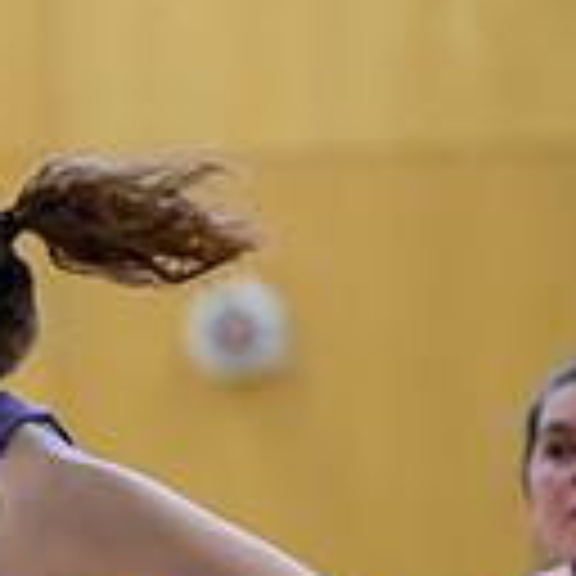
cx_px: -522
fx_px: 9789
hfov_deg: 3.3
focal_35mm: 520
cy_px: 362
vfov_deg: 3.4
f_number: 3.2
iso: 3200
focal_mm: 135
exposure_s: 1/1000
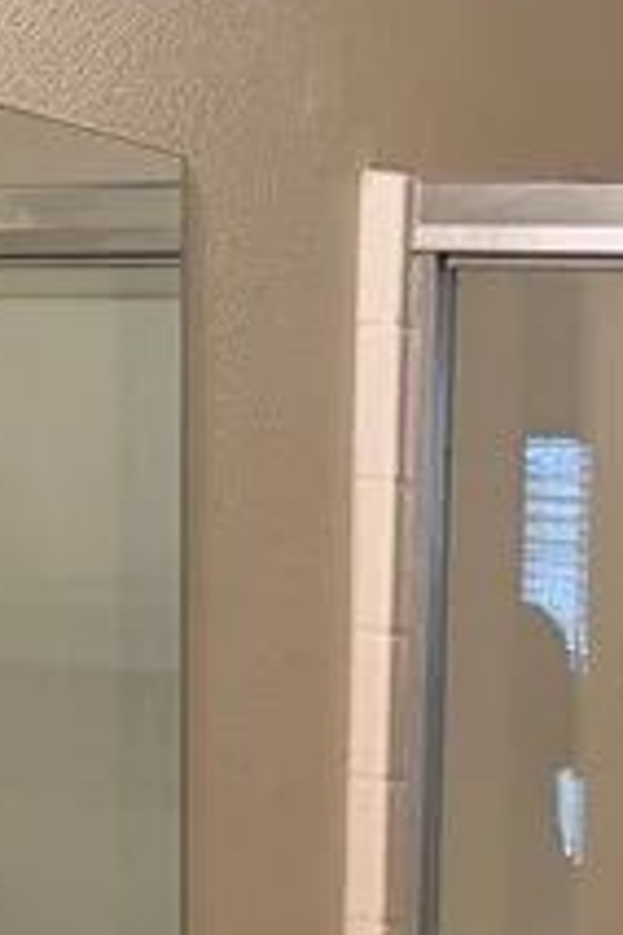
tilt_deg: -14.2
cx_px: 671
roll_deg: -2.2
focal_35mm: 120
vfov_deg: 15.7
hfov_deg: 11.3
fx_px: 3115
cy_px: 1413
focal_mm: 6.76
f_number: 1.78
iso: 200
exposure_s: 1/120
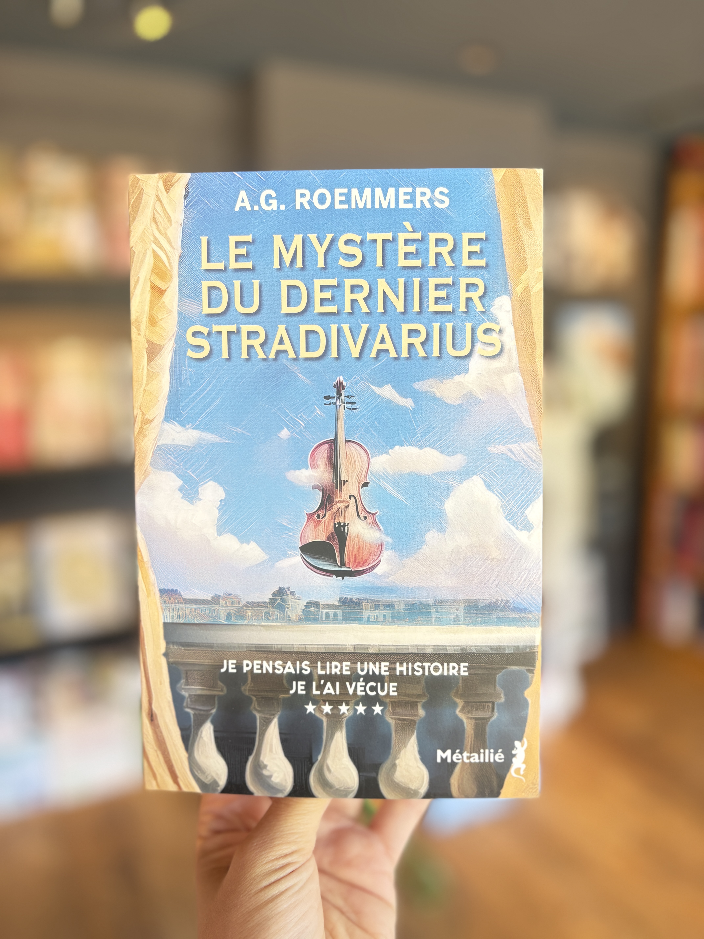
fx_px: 705
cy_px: 470
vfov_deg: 67.3
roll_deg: +0.6
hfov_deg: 53.1
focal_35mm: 26
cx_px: 352
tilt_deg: -9.8
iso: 125
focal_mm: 5.96
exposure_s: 1/68
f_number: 1.6
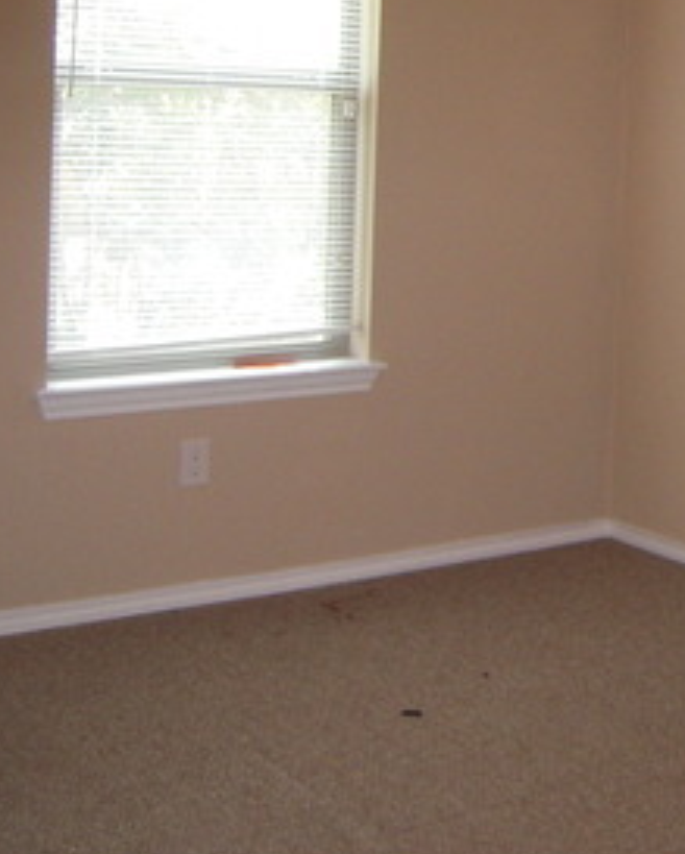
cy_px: 150
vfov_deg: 28.8
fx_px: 1619
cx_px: 663
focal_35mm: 64
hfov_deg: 23.0
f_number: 2.7
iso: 250
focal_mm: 5
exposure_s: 1/40
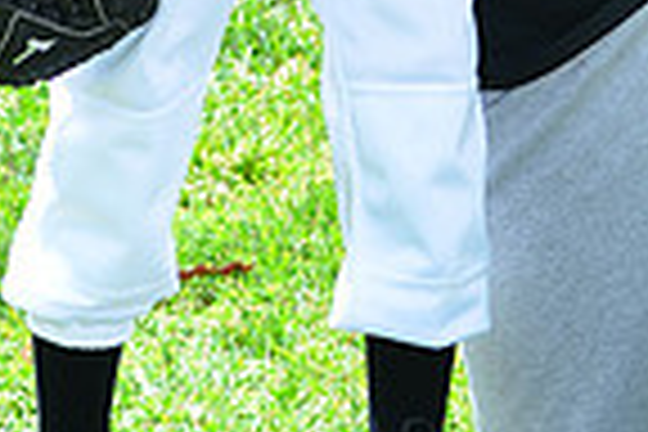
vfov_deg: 3.9
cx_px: 619
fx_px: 6246
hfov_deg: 5.9
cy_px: -423
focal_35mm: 347
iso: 200
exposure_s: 1/200
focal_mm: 86
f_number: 8
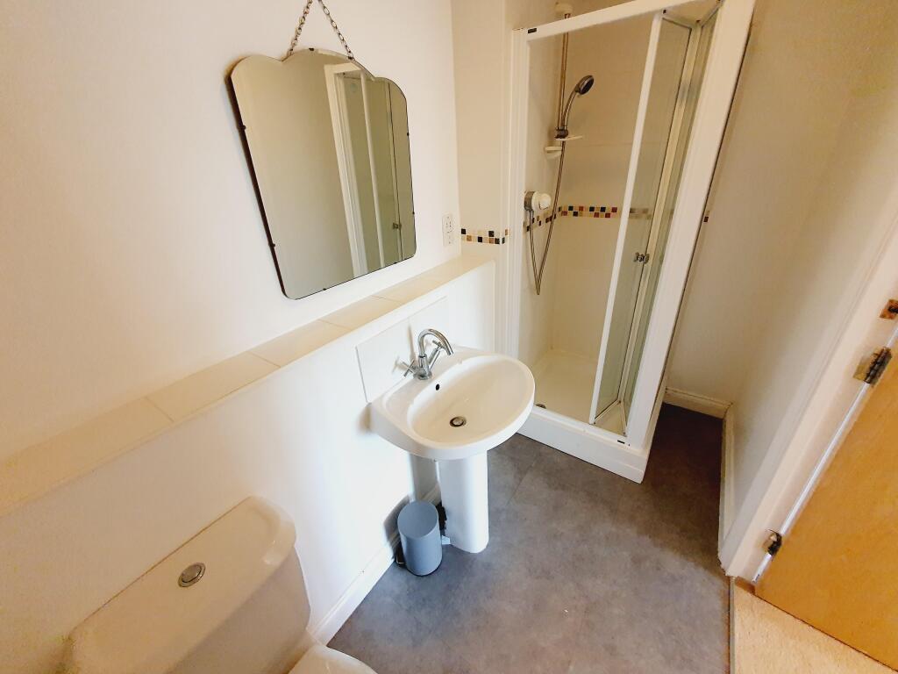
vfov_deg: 89.9
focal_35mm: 13
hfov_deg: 106.2
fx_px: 337
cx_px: 449
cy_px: 337
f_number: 2.2
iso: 500
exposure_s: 1/33
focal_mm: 1.8
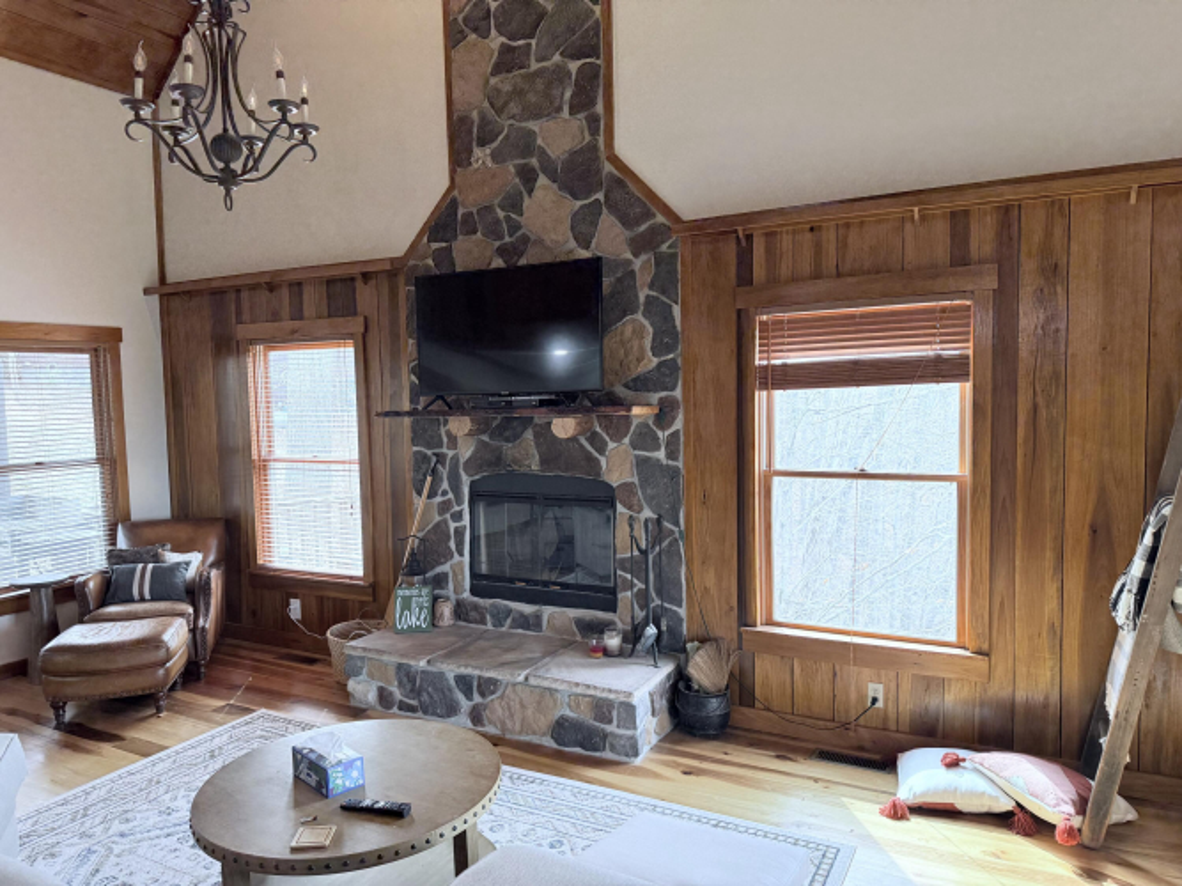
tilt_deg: -3.5
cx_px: 591
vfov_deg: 56.8
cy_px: 443
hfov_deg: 71.6
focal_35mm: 24
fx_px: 819
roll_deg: +1.5
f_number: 1.78
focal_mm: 6.76
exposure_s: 1/127
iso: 200
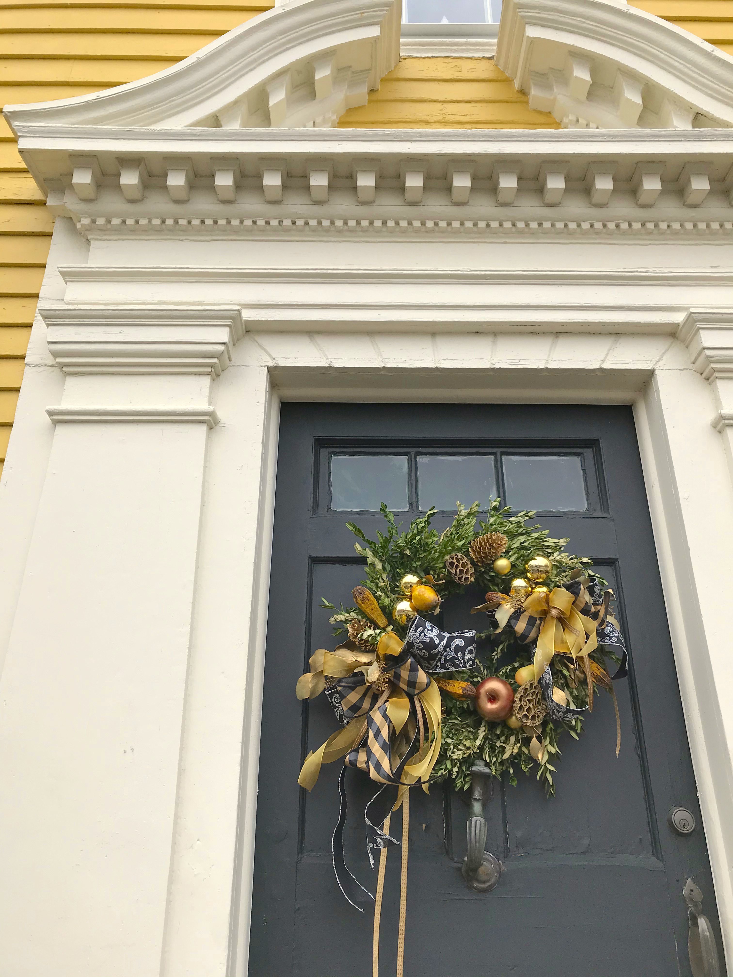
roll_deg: -0.1
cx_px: 366
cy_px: 488
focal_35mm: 28
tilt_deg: +25.5
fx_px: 791
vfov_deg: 63.4
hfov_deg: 49.7
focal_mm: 3.99
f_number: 1.8
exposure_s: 1/504
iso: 20
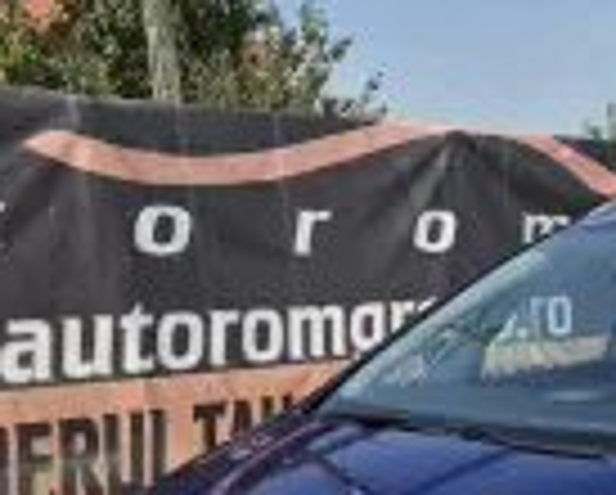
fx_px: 1077
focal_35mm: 59
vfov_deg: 24.4
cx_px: 571
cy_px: 526
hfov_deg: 30.3
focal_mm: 5.4
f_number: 1.8
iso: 80
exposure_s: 1/3936
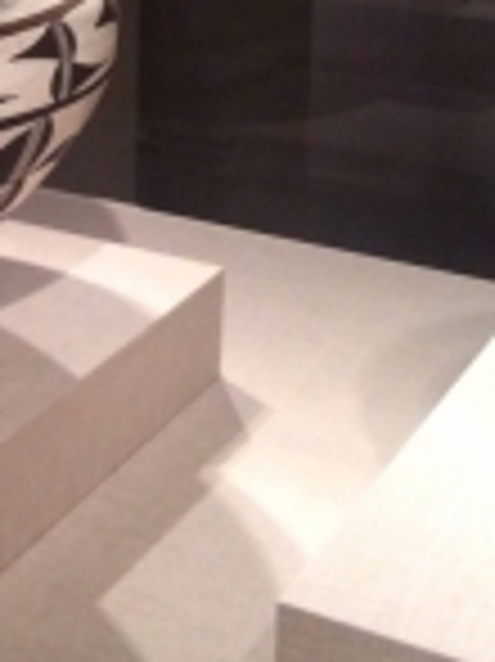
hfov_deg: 14.8
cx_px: -241
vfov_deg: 20.3
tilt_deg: -14.0
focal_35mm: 93
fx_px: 1776
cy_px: -29
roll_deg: +2.3
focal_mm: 4.15
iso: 250
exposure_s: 1/30
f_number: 2.2
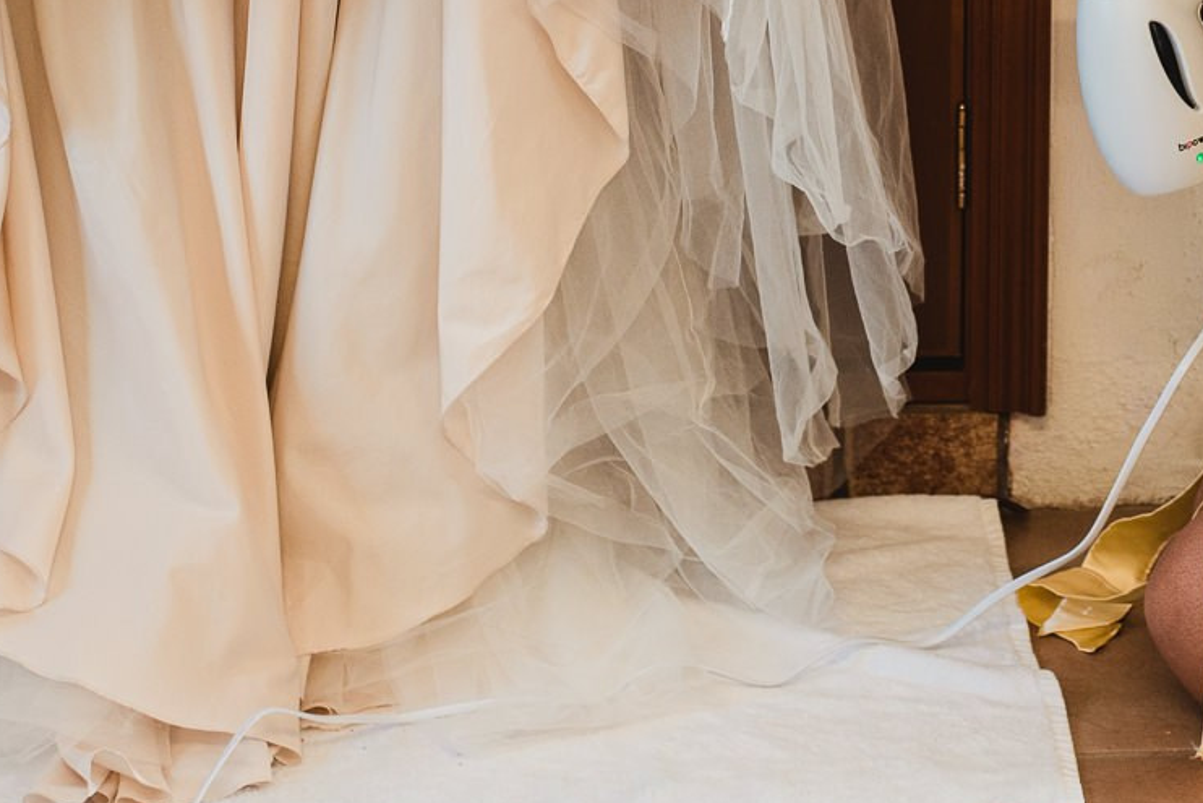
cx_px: 1015
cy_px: -197
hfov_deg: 14.7
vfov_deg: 9.8
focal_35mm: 138
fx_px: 4612
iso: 400
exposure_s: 1/250
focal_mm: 50
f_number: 2.2
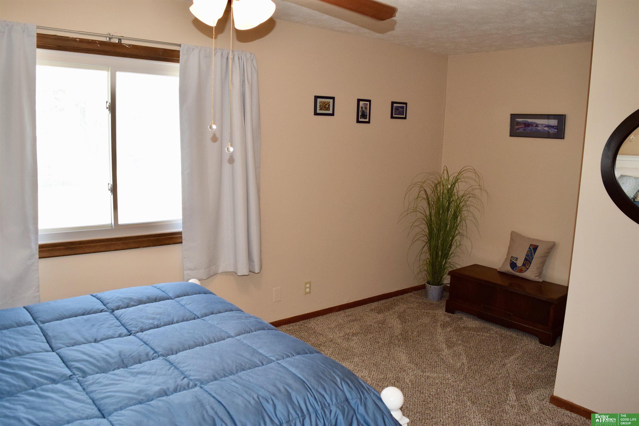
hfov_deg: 67.4
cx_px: 320
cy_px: 213
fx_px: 479
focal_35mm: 27
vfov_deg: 47.9
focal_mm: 18
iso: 800
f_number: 5
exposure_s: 1/100
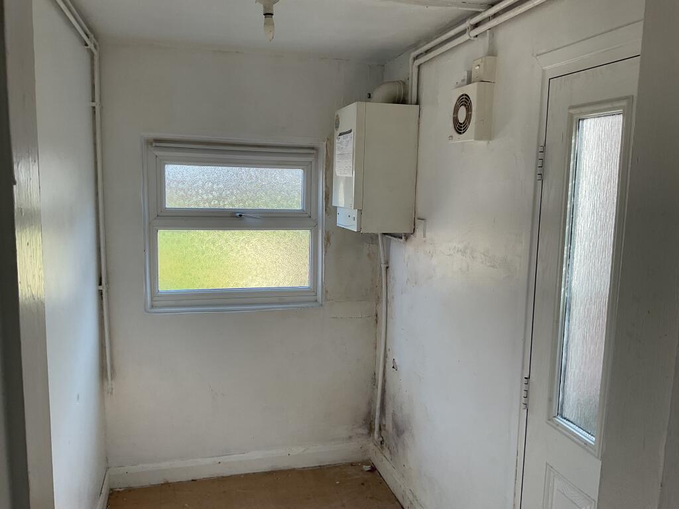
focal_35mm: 29
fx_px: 569
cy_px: 254
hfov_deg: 61.7
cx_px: 340
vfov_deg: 48.2
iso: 32
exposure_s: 1/120
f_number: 1.8
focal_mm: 3
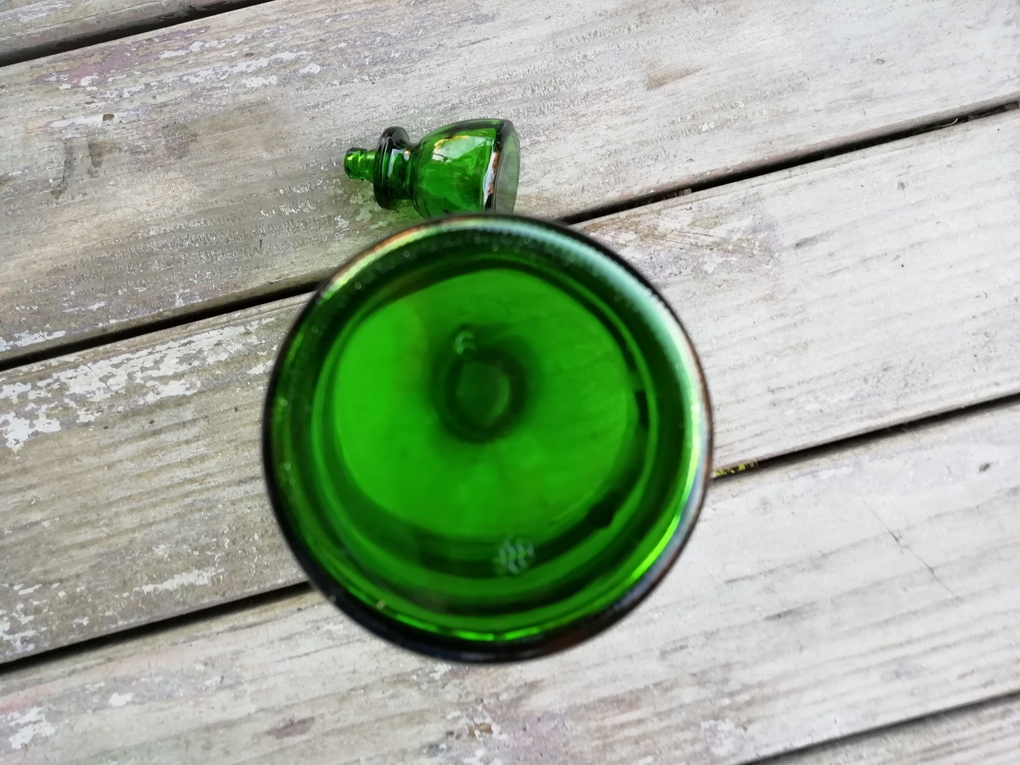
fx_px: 766
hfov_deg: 67.3
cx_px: 510
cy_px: 382
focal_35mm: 26
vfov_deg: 53.1
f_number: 2.2
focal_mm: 3.21
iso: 64
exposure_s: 1/33.3
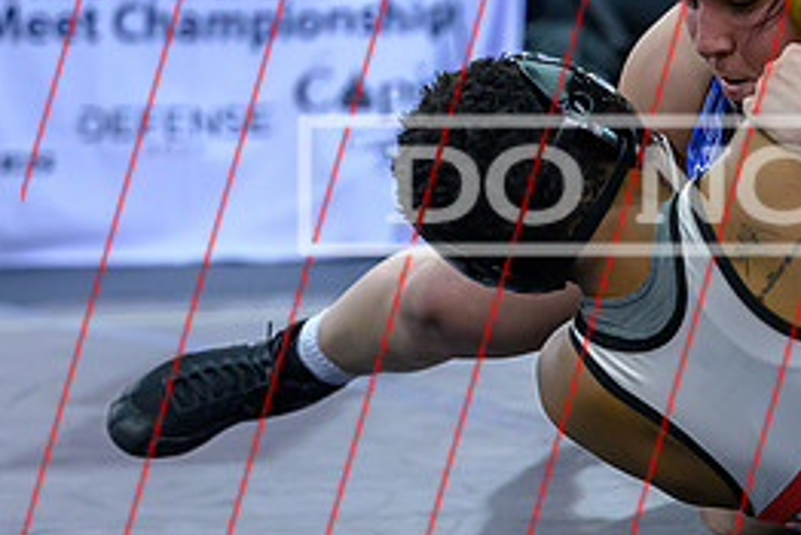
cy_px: 464
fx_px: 6723
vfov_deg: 4.6
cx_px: 911
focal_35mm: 302
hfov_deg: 6.8
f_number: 2.8
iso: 2800
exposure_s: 1/800
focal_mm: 89
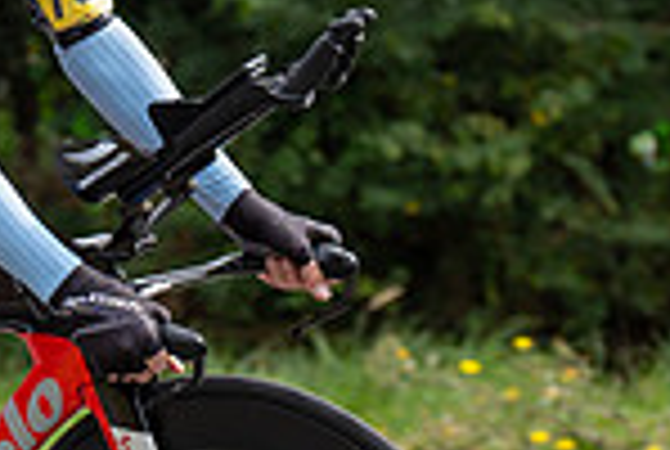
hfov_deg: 4.6
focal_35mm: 444
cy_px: 116
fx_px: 8280
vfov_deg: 3.1
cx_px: -26
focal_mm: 84
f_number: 4
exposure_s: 1/1000
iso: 160
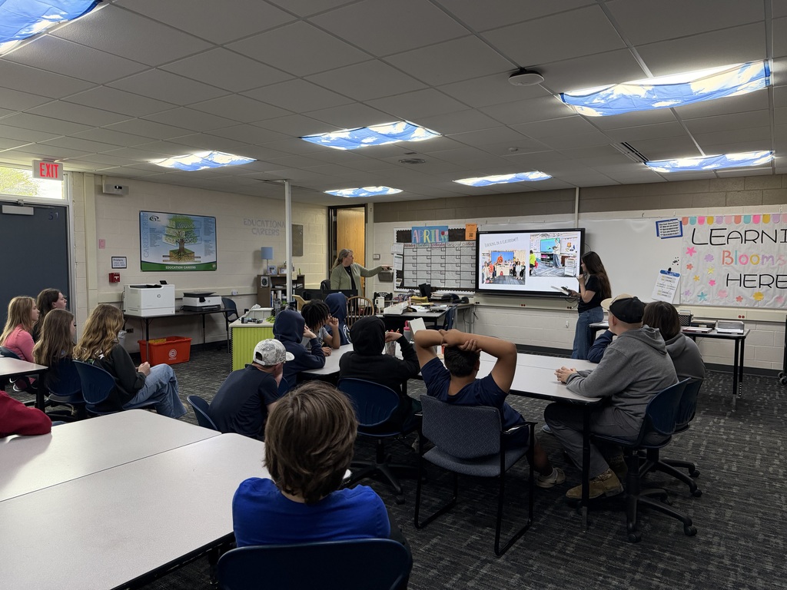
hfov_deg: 71.6
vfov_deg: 56.8
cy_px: 295
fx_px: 546
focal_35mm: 24
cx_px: 394
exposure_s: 1/120
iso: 320
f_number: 1.78
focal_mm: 6.76
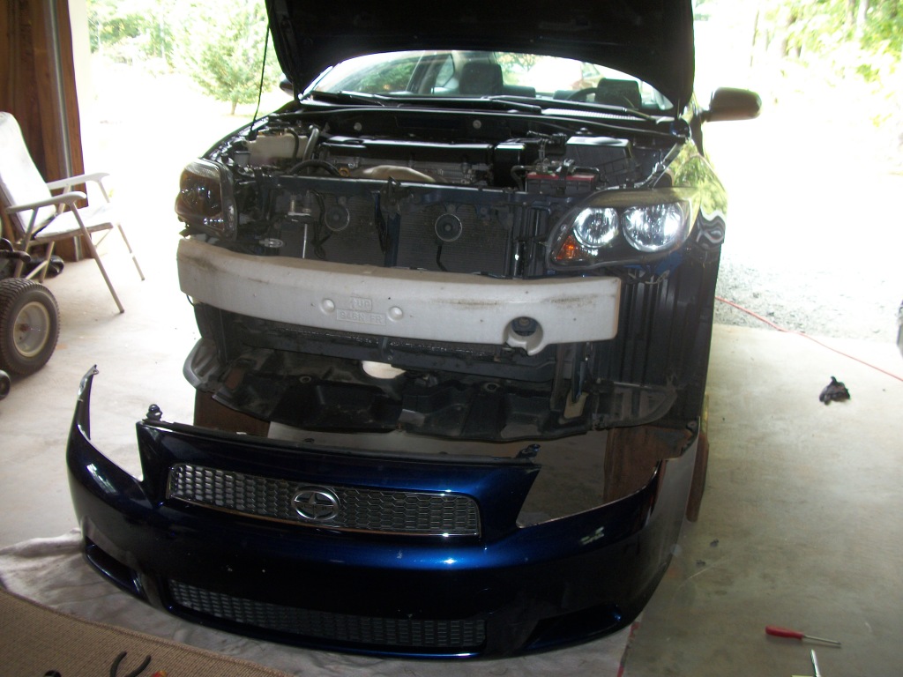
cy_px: 338
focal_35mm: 32
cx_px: 452
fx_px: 835
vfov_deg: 44.2
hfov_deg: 56.8
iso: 80
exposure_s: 1/30
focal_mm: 5.7
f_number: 2.9
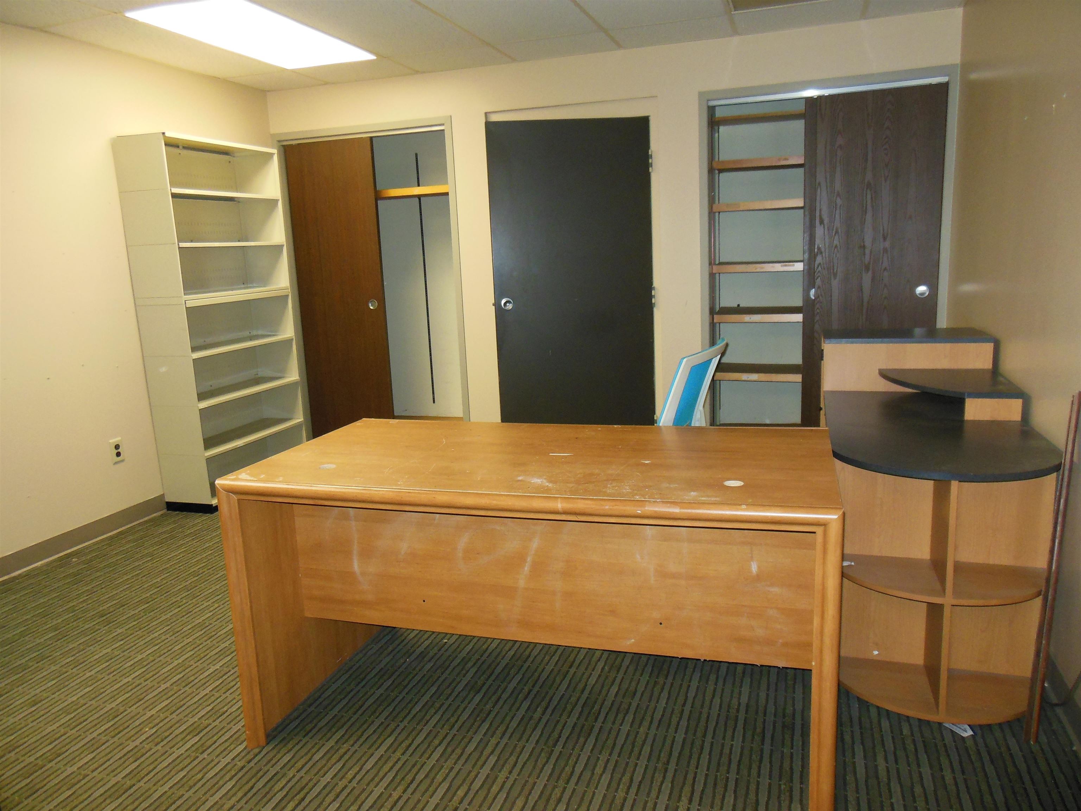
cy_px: 406
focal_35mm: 25
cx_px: 540
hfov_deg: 69.4
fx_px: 781
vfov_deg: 54.9
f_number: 3.2
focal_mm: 4.5
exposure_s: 1/25
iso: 400
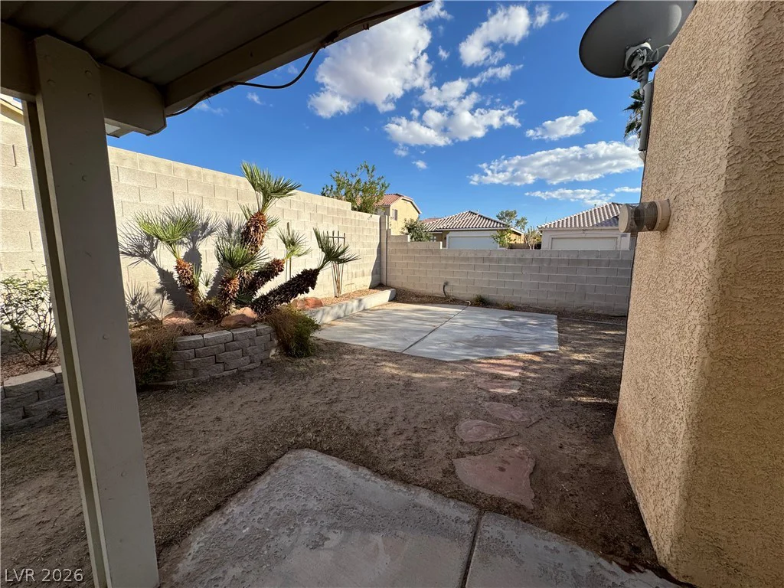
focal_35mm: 14
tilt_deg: -10.2
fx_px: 317
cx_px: 392
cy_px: 294
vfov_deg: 85.7
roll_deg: -0.4
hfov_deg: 102.1
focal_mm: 2.22
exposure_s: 1/1832
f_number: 2.2
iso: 50
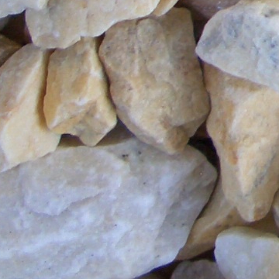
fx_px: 1605
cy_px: -204
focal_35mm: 176
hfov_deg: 9.2
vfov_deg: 9.5
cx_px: 596
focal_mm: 5.8
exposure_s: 1/40
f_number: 2.6
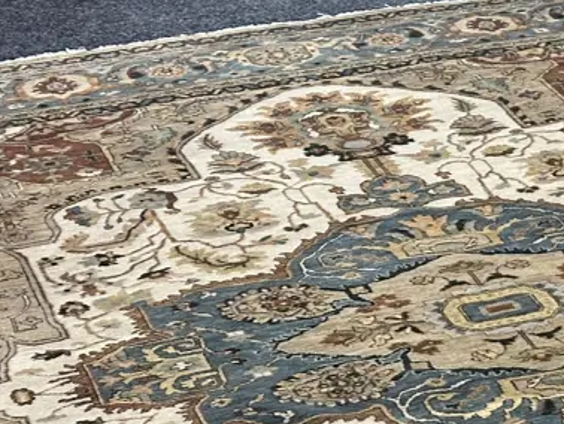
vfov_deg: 11.2
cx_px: 640
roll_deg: +1.0
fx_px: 2119
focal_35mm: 130
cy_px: 503
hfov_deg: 14.7
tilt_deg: -28.4
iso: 200
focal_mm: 6.86
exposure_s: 1/50
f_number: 1.78
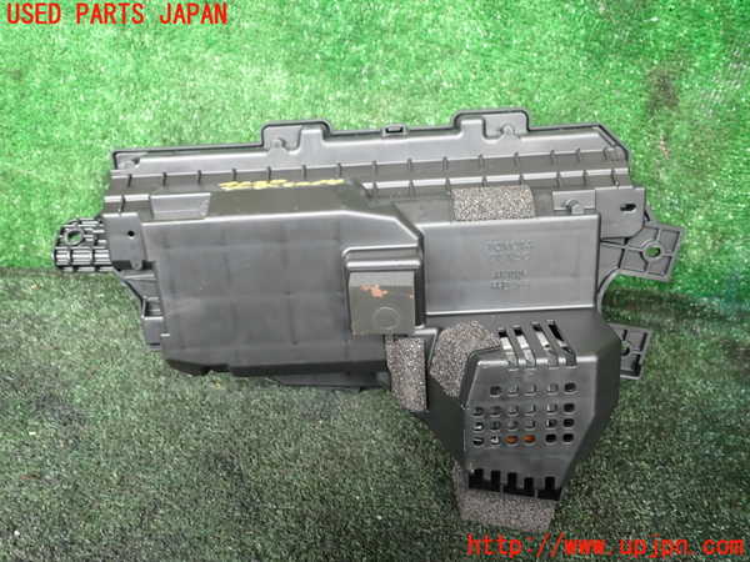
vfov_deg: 46.8
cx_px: 375
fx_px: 650
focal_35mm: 30
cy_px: 281
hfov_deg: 60.0
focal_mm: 5.4
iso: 160
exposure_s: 1/60
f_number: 2.3
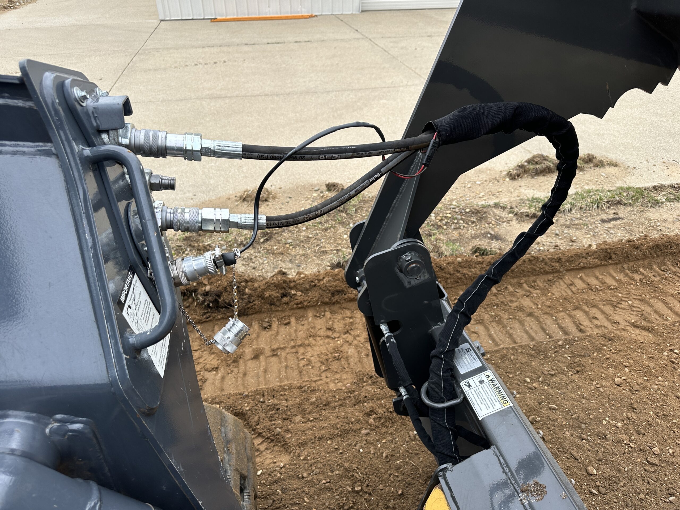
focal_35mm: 24
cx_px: 340
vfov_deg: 56.8
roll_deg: +1.9
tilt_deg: -32.1
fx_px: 471
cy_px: 255
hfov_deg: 71.6
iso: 80
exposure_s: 1/699
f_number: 1.78
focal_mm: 6.86
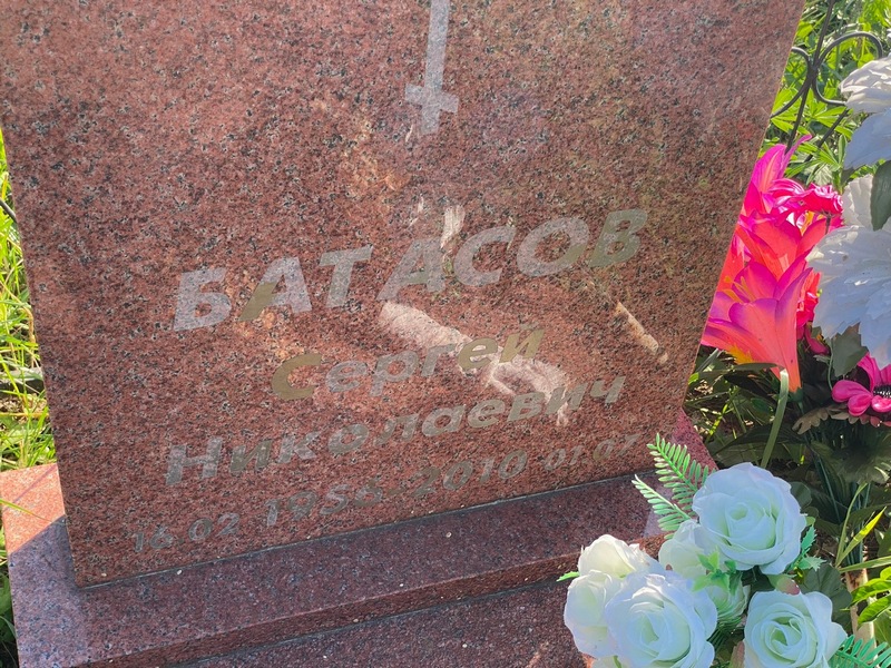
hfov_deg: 36.8
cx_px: 446
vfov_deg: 28.0
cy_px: 334
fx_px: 1338
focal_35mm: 52
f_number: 2
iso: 20
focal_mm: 6
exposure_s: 1/322
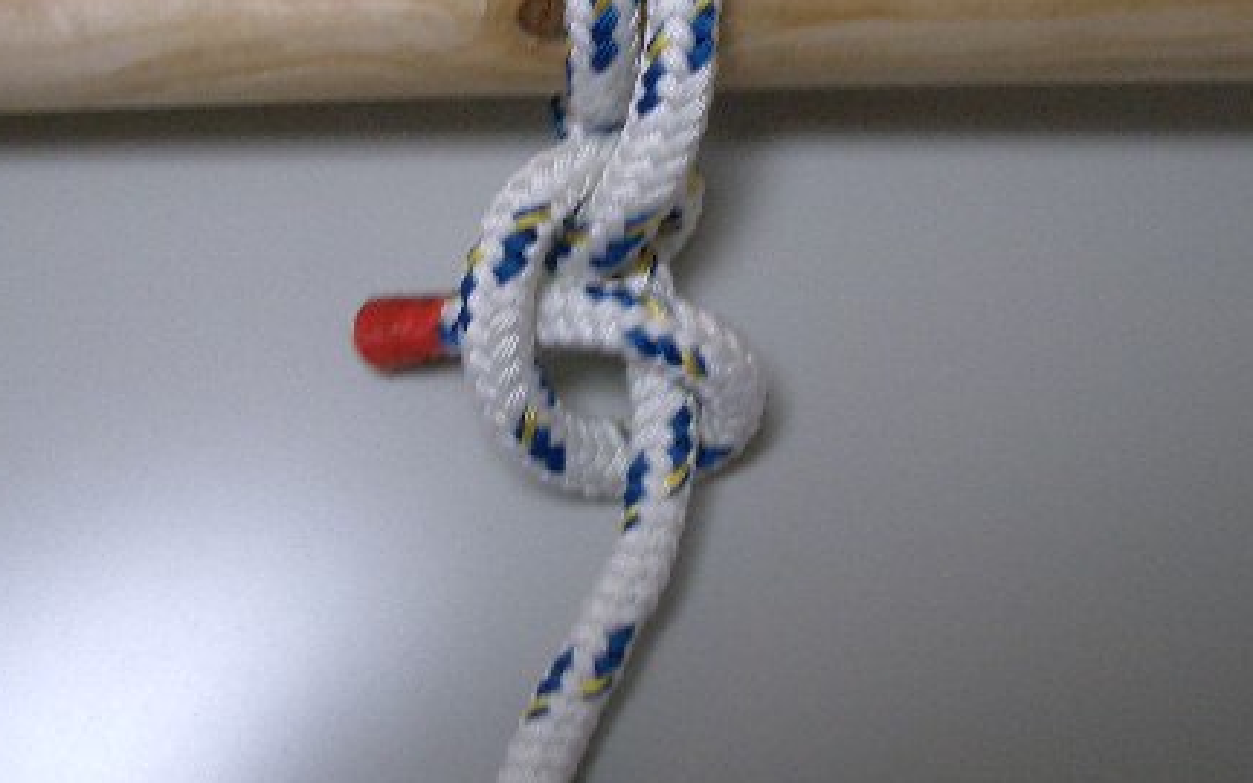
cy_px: 252
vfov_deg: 23.4
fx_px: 1878
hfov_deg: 36.9
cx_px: 566
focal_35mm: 55
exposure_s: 1/50
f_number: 2.6
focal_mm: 5.8
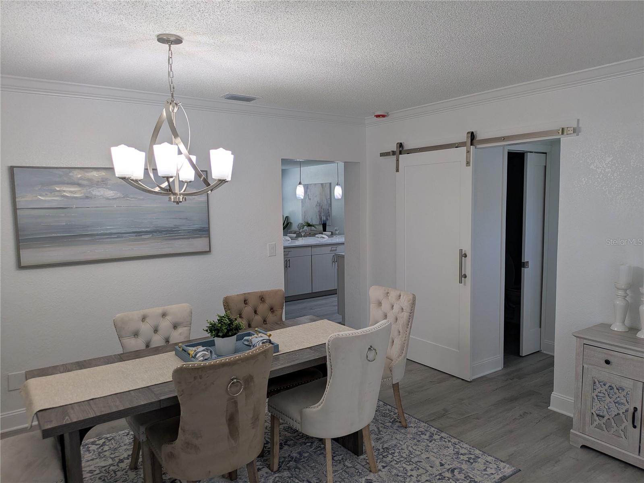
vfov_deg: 54.9
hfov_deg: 69.4
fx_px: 465
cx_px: 322
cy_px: 242
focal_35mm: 25
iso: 58
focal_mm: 5.43
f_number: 1.89
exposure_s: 1/120
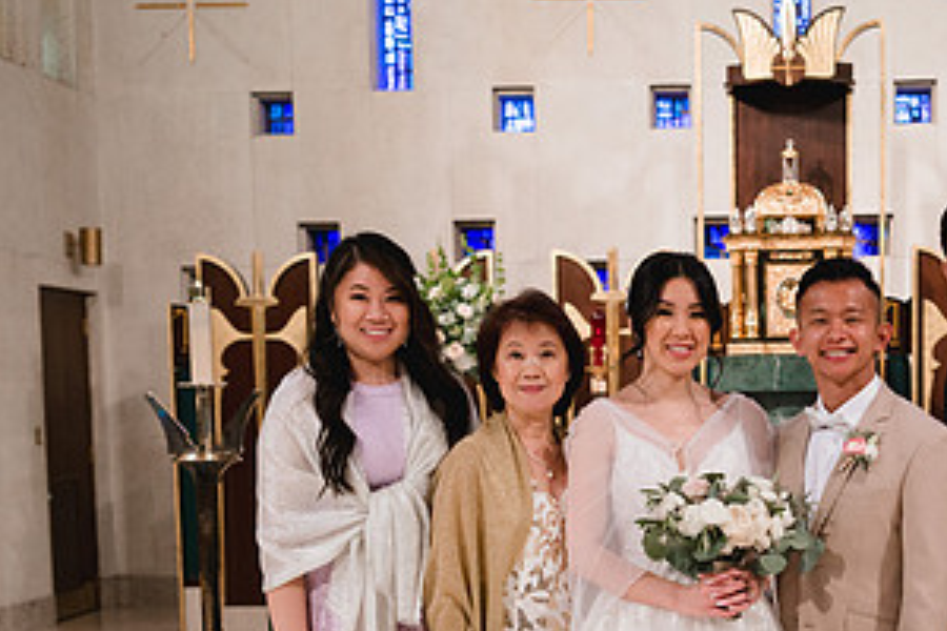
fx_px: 1868
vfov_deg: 18.8
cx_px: 735
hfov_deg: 28.0
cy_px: 602
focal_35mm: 71
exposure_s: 1/200
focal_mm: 35
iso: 1000
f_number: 3.2
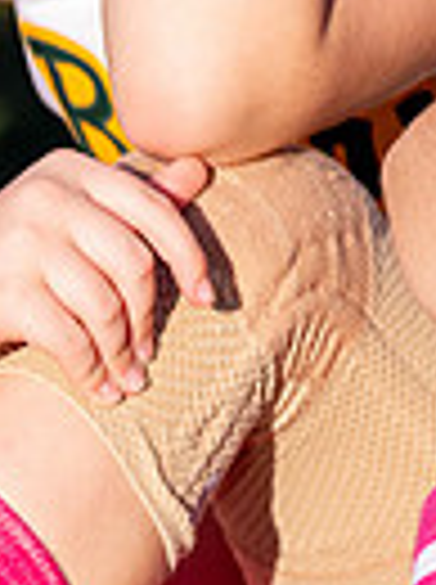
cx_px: 1225
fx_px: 14608
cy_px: -173
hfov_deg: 1.7
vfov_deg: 2.3
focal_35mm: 867
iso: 500
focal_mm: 157
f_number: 2.8
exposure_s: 1/8000
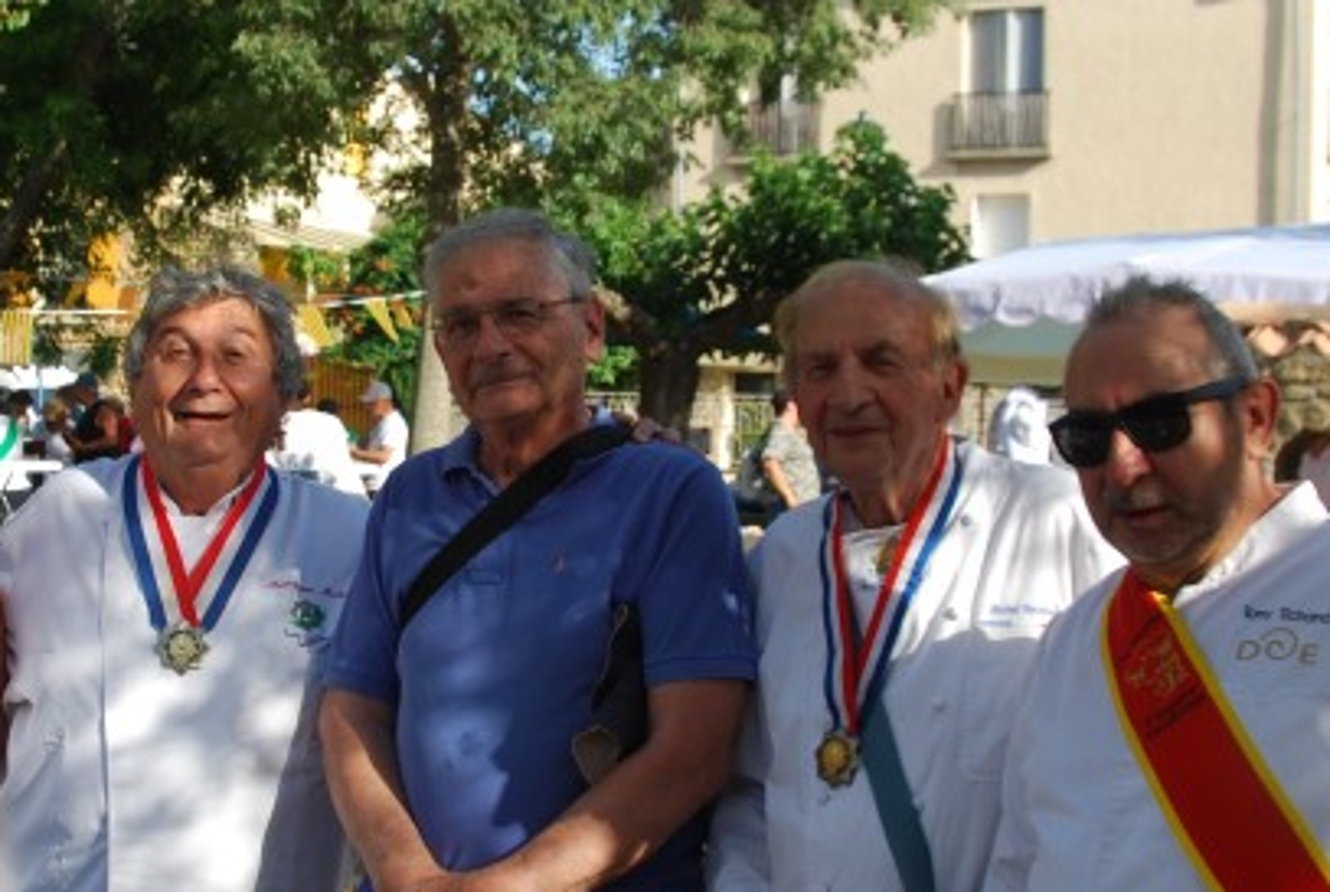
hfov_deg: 30.3
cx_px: 461
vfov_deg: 20.7
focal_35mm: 66
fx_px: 2443
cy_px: 510
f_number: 6.3
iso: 100
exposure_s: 1/160
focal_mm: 20
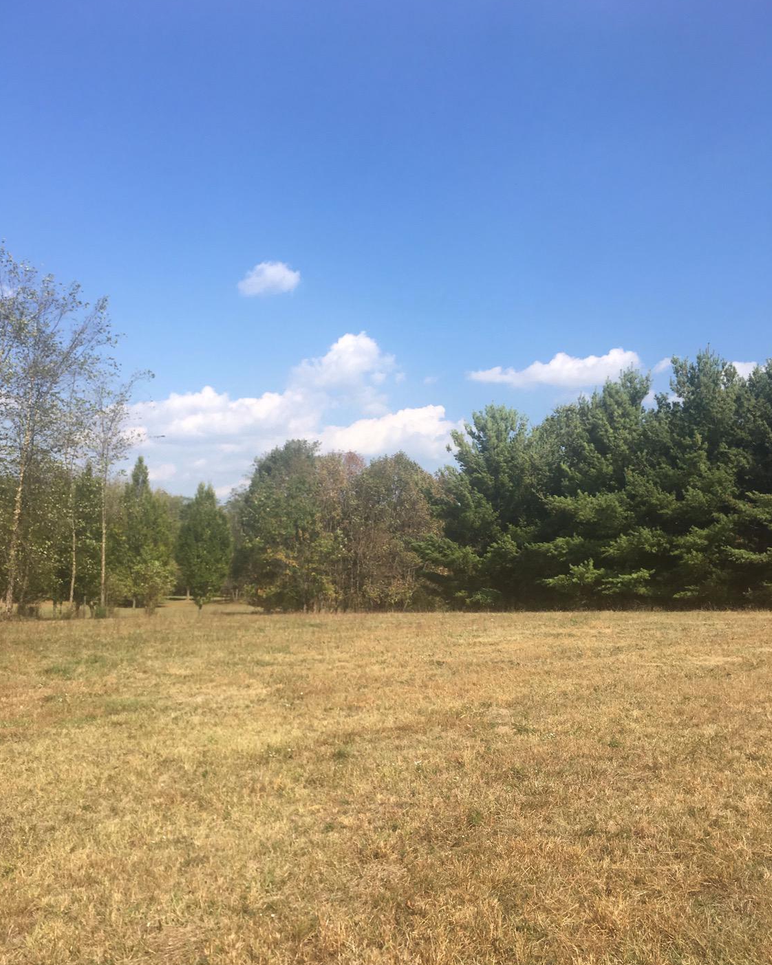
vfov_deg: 57.2
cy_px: 508
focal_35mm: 31
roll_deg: -3.0
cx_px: 381
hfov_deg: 47.1
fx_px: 886
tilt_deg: +2.0
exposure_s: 1/1570
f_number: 2.2
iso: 25
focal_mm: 4.15
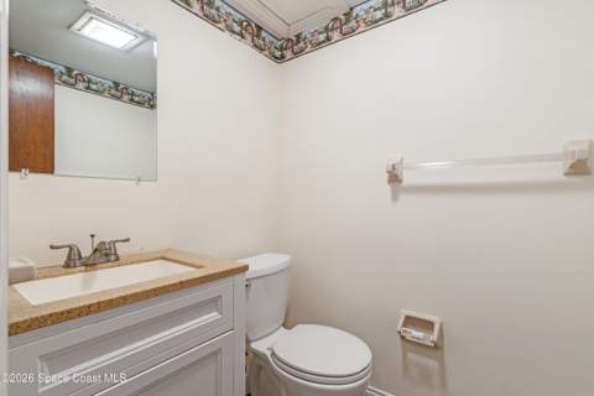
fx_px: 272
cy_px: 198
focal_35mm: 16
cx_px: 297
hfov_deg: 95.0
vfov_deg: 72.1
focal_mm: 11
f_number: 9
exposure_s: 1/25
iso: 250
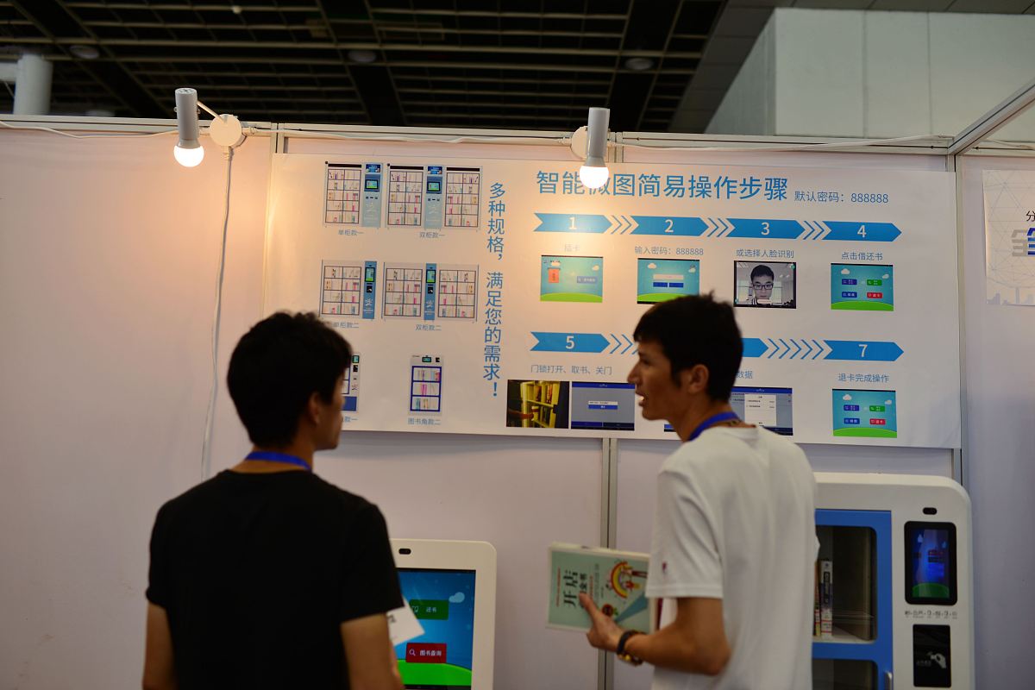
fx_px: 1006
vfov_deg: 37.9
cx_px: 518
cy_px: 345
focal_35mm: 35
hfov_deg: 54.4
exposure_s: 1/160
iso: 100
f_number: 2.2
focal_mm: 35
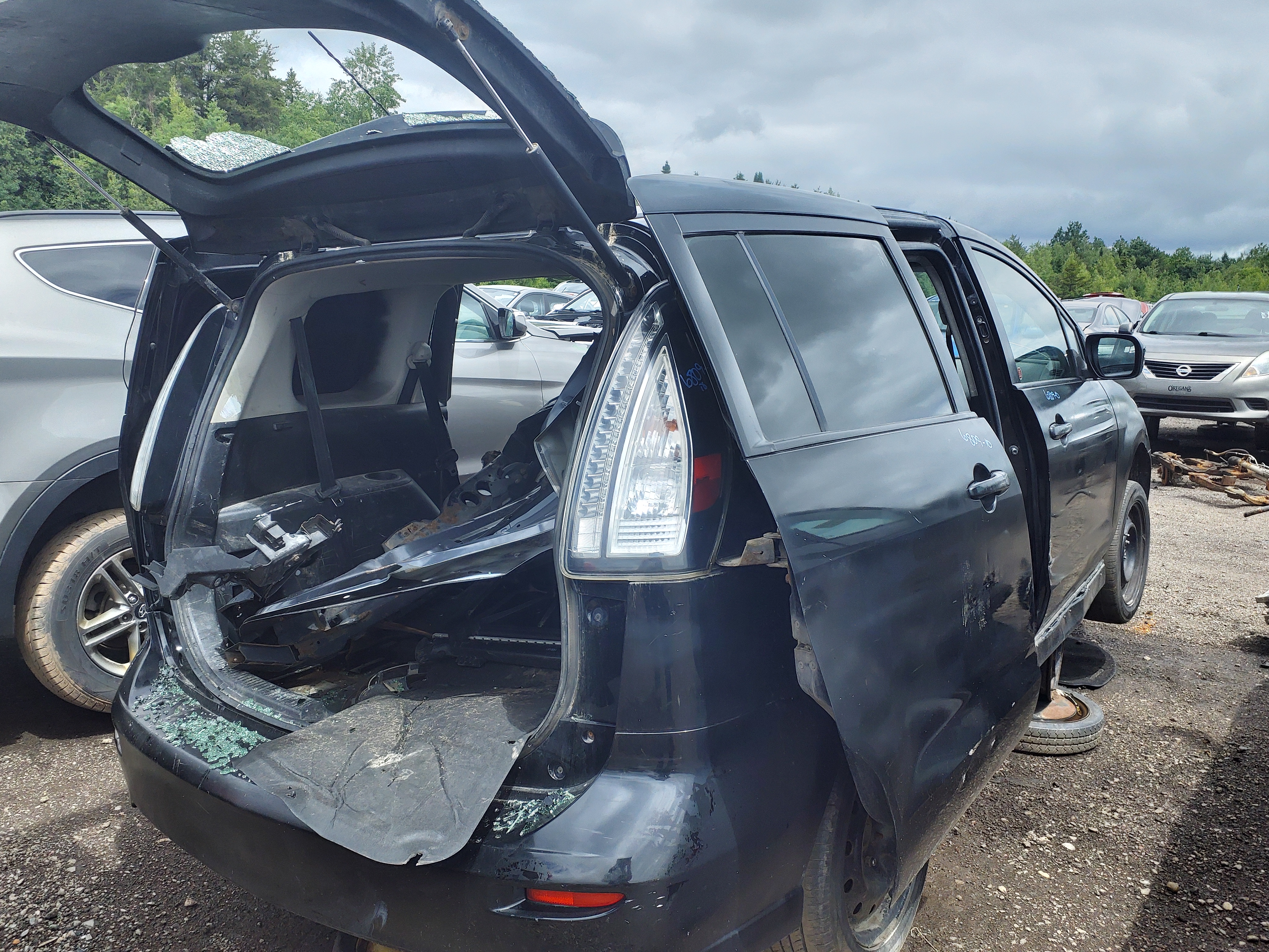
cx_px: 634
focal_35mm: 26
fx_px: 953
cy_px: 476
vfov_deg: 53.1
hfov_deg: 67.3
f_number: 1.9
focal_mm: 3.58
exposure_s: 1/466
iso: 40
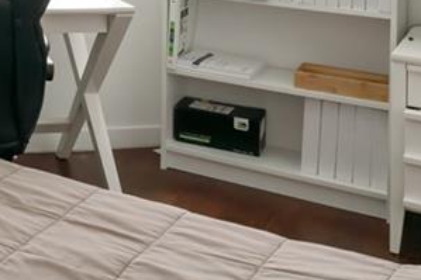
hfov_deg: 23.2
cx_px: -161
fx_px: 877
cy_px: -156
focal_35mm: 75
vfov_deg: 16.4
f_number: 8
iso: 200
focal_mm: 14
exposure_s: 1/80
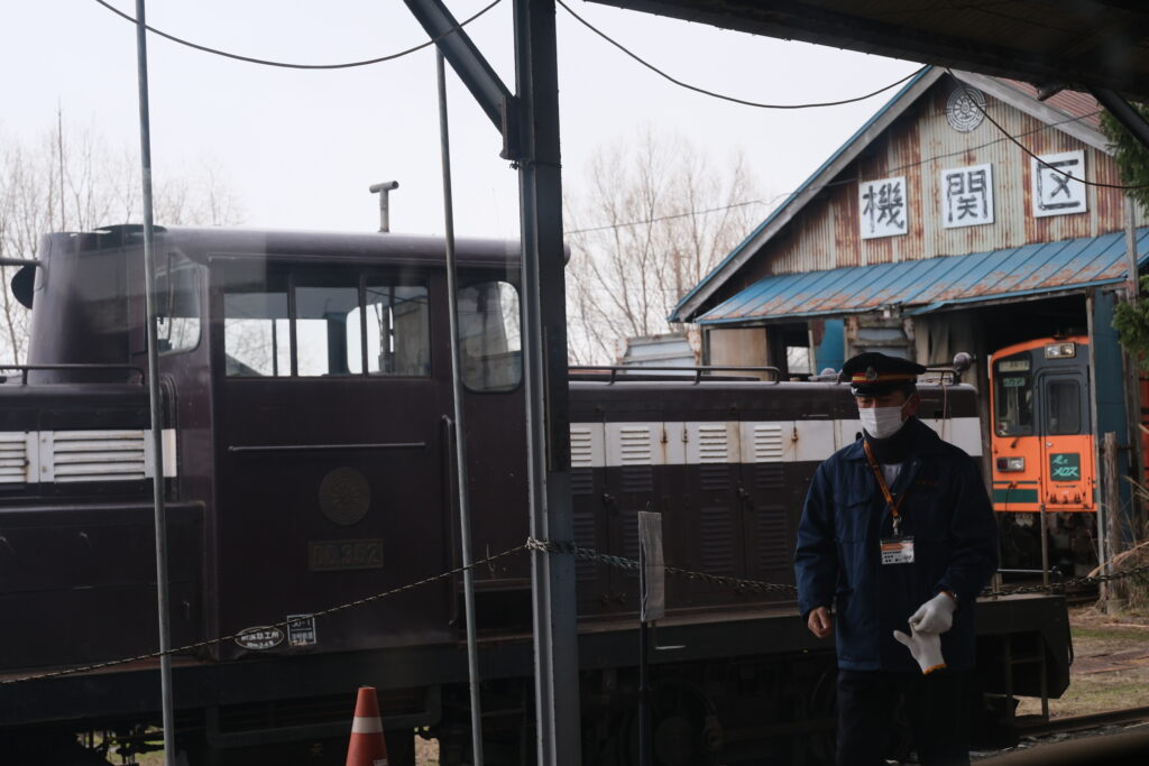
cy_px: 383
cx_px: 574
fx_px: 1947
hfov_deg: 32.9
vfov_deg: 22.3
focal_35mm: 61
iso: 500
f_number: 4.3
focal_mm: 40.8
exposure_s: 1/280
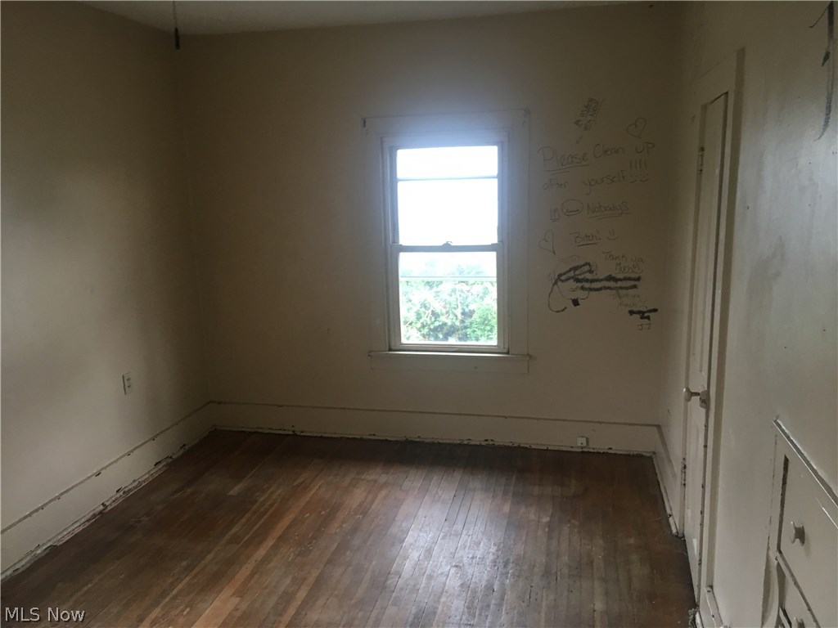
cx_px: 419
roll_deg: +1.3
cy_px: 314
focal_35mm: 29
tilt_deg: -11.6
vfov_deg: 48.2
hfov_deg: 61.7
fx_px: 702
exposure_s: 1/30
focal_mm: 4.15
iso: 80
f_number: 2.2
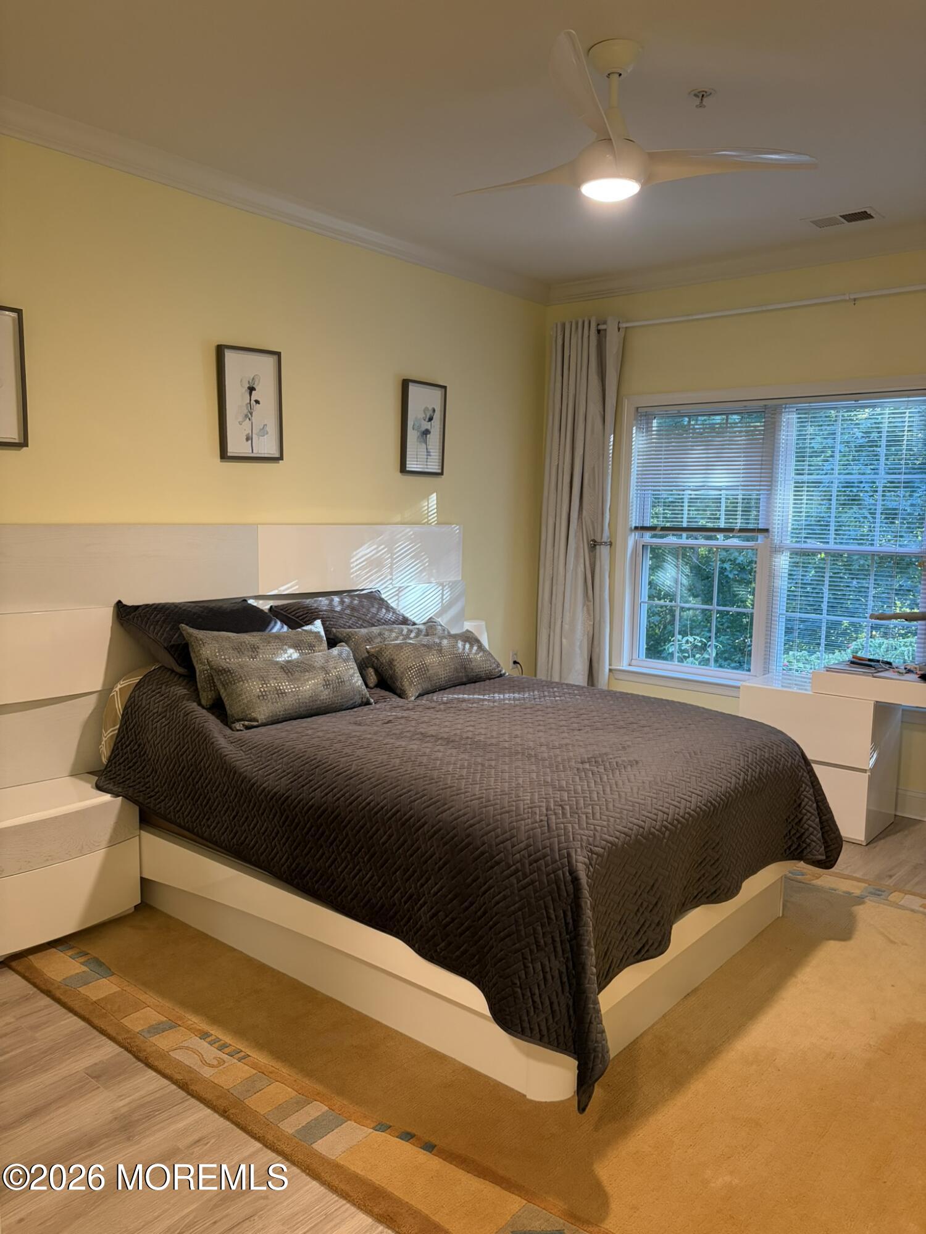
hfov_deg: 53.1
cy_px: 617
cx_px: 463
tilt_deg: -6.9
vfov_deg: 67.3
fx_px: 927
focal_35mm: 26
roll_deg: -1.3
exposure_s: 1/60
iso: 250
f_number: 1.6
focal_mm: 5.96
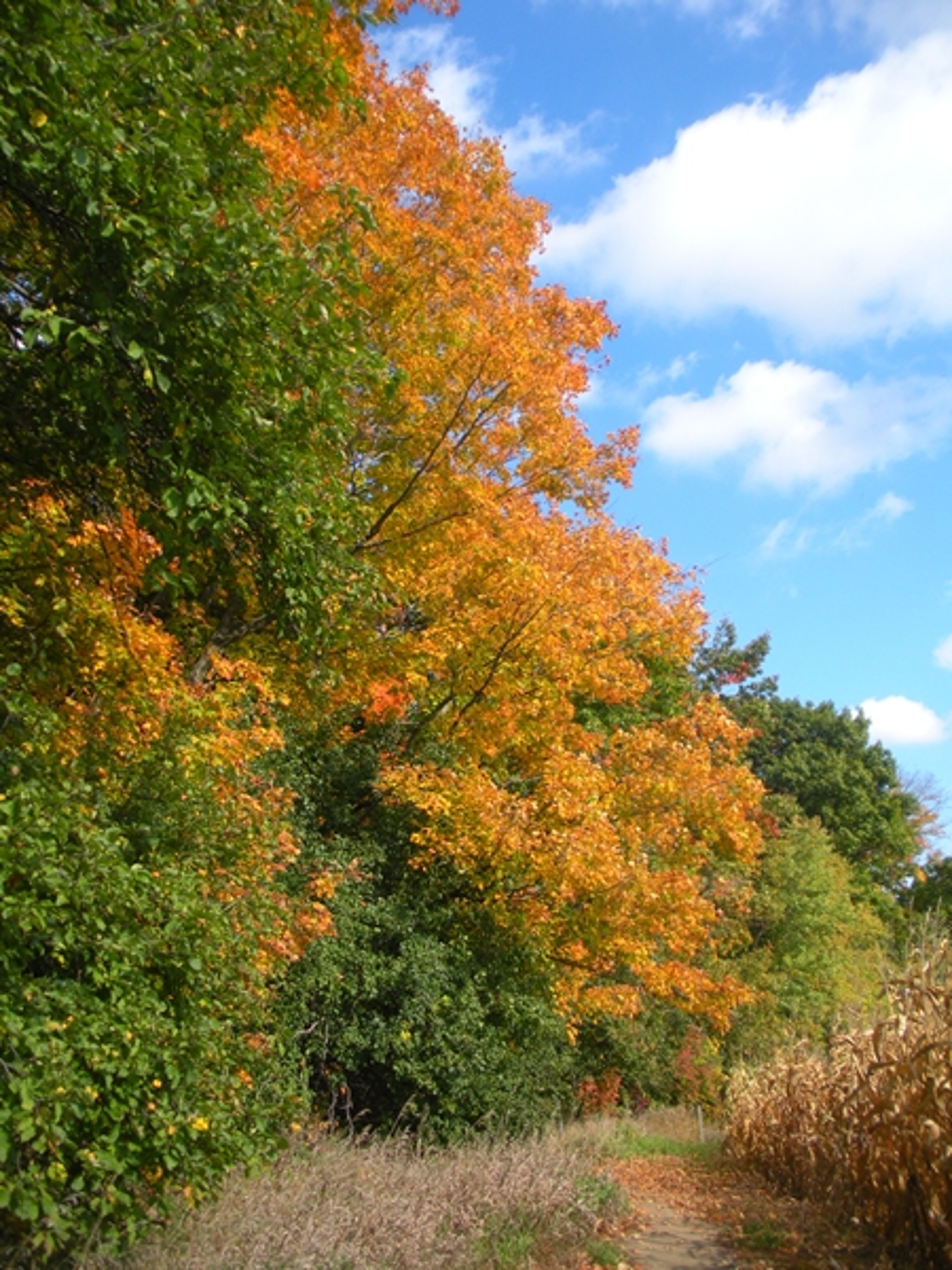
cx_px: 476
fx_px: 1320
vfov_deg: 51.4
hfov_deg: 39.7
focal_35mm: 36
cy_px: 635
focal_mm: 6.3
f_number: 3.5
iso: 64
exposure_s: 1/337
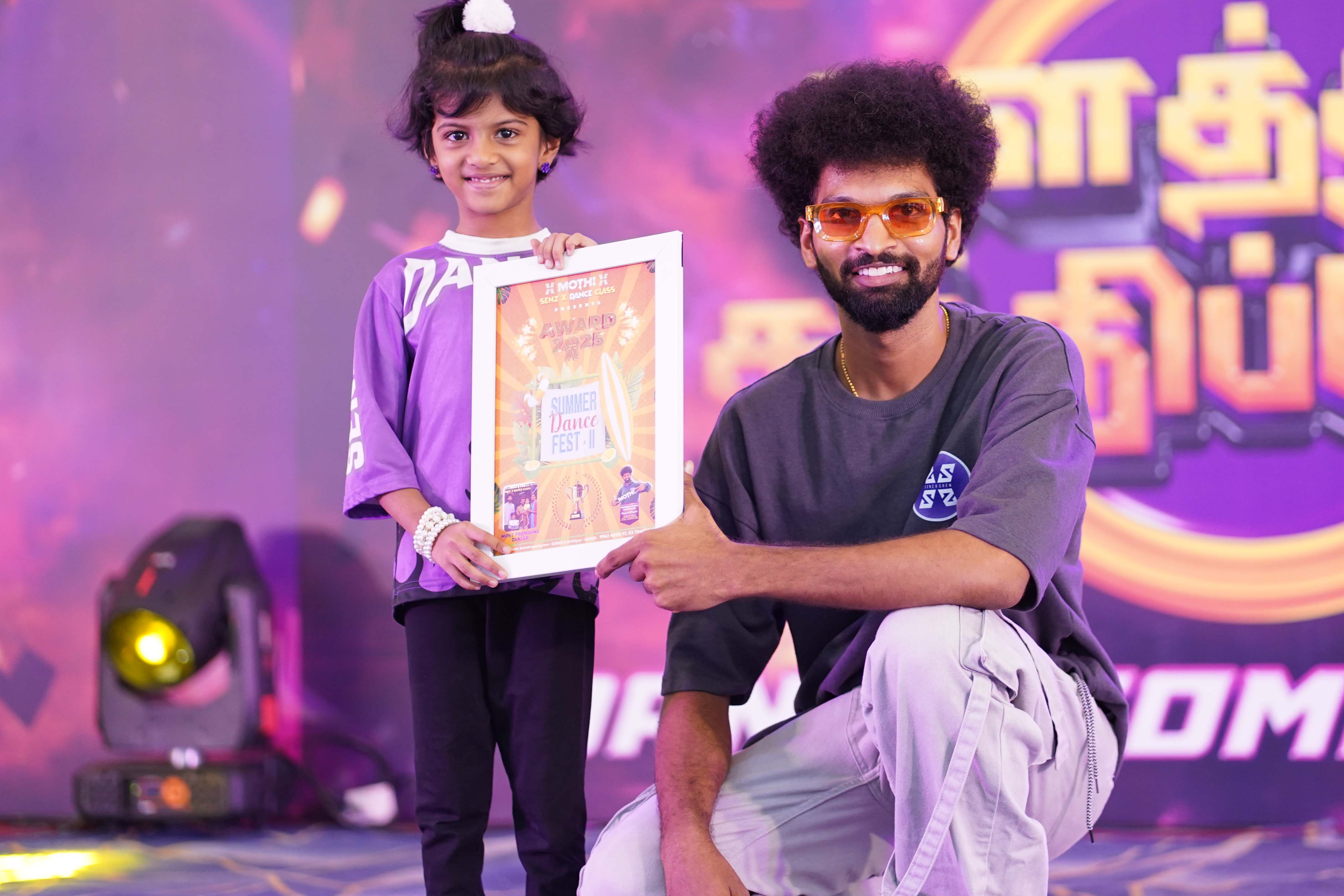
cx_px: 735
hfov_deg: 17.2
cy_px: 345
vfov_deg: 11.5
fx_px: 4442
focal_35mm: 119
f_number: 1.8
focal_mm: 85
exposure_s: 1/400
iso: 1250
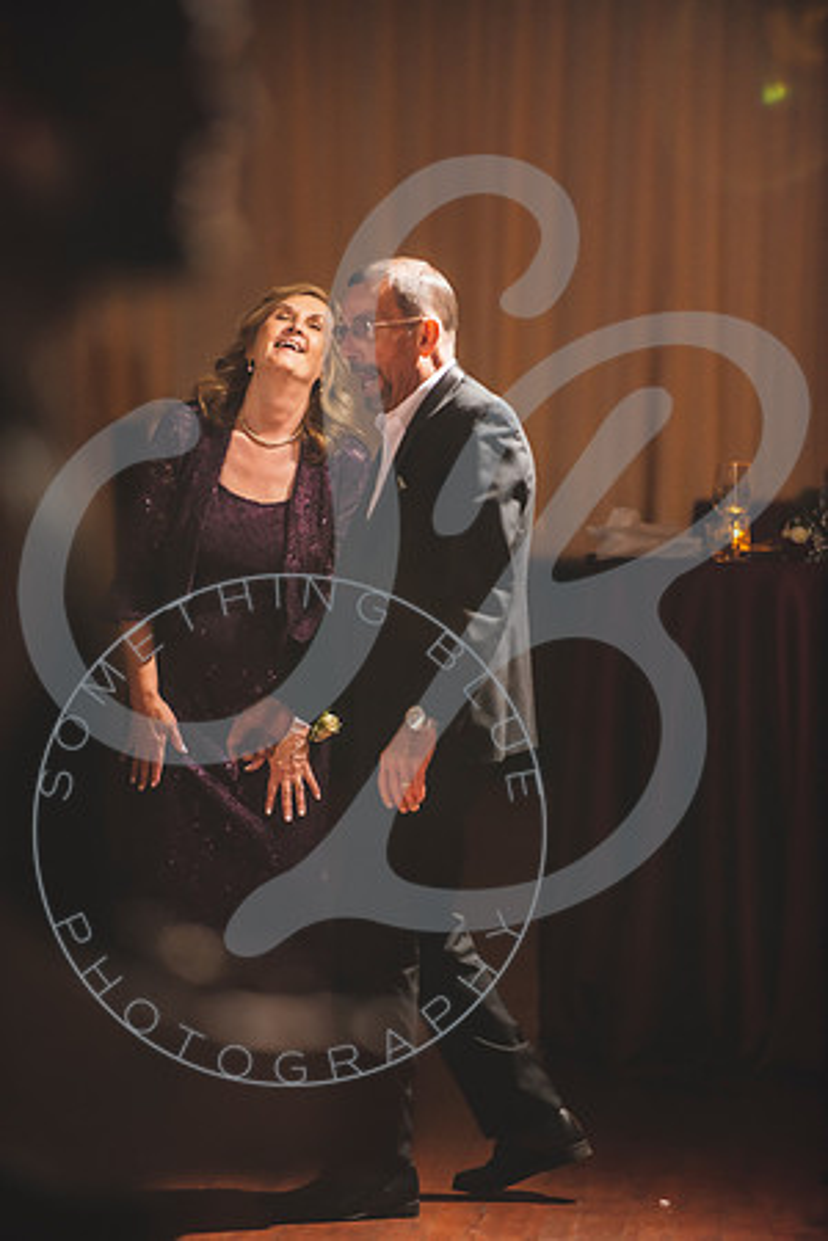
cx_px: 414
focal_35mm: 200
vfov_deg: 10.3
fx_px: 6899
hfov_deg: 6.9
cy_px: 620
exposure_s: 1/200
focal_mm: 200
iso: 1250
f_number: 2.8
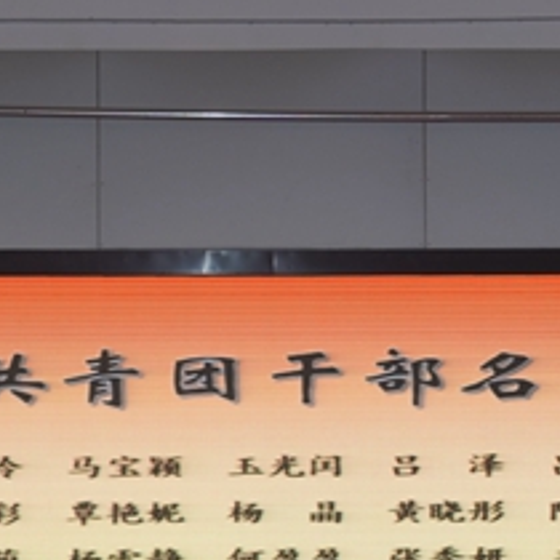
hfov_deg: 8.8
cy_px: 501
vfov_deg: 8.8
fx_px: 3642
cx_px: 325
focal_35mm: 199
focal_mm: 55
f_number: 4.5
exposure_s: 1/250
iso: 250
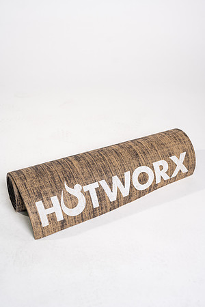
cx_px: 102
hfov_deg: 27.0
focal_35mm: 50
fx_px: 427
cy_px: 154
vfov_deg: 39.6
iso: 200
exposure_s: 1/160
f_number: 4
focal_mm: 50
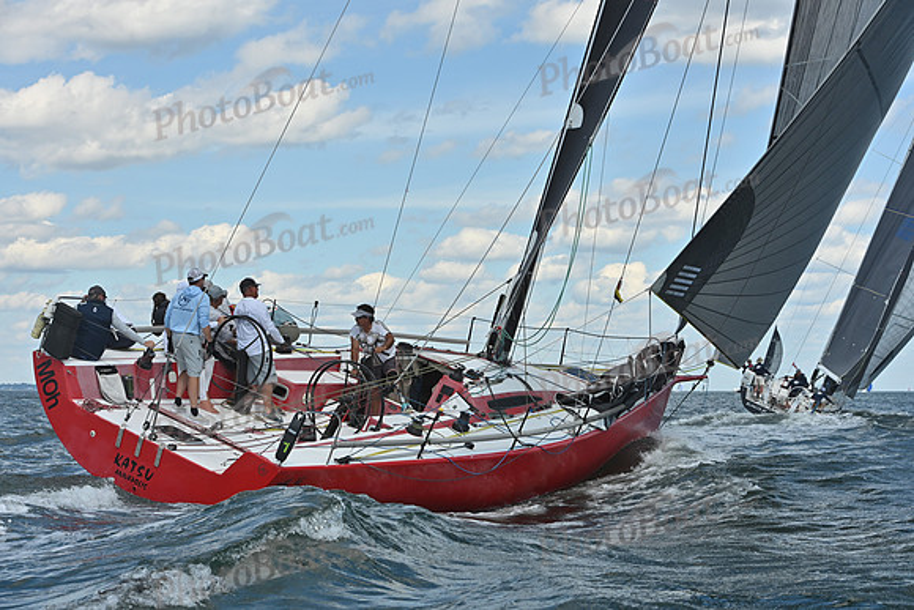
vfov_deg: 19.5
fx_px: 1778
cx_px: 457
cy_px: 305
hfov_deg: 28.8
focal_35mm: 70
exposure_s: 1/1000
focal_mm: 70
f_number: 8
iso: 250
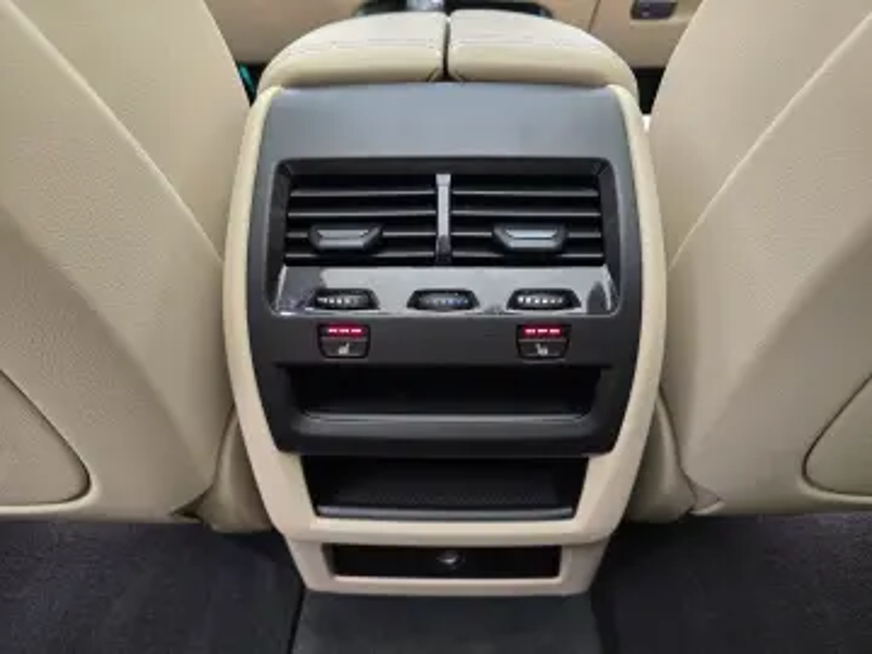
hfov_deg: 73.9
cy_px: 327
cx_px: 436
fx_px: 579
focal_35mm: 23
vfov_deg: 58.9
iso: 250
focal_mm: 6.3
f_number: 1.7
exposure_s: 1/30.5
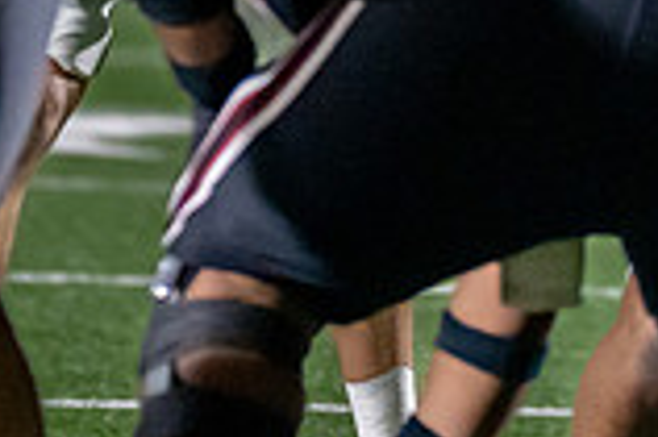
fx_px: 22202
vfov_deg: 1.1
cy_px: -658
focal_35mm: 1216
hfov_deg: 1.7
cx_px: 360
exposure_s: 1/1000
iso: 4000
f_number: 2.8
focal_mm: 200
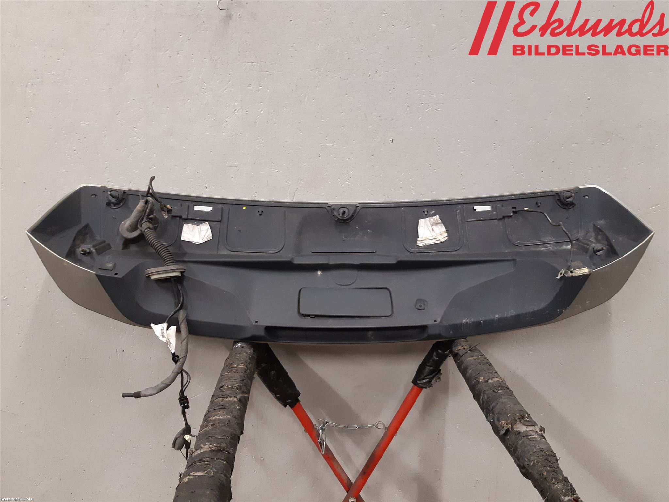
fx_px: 502
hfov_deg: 67.3
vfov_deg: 53.1
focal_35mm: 26
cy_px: 251
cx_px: 334
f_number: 1.7
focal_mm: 3.93
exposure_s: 1/40
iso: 250
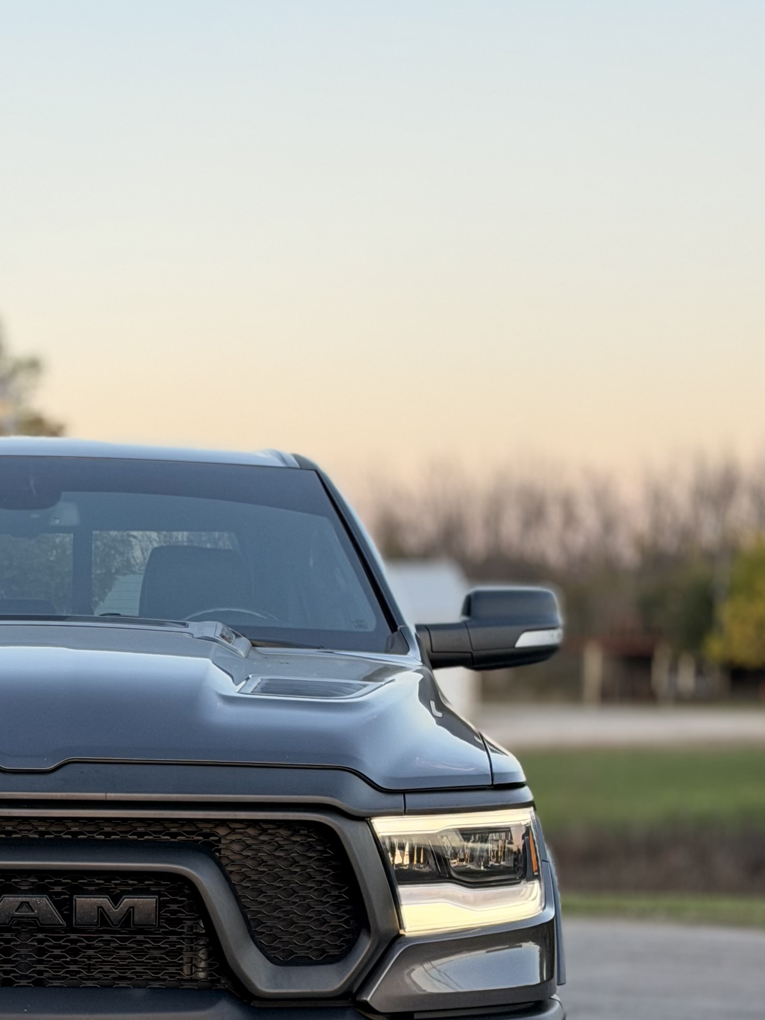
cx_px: 6
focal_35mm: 101
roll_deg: +0.0
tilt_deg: -3.0
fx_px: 2976
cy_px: 818
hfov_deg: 14.4
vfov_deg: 19.3
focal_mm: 6.76
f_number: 1.78
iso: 64
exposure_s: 1/198
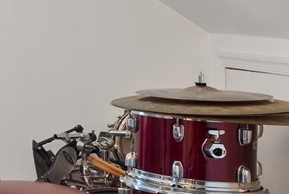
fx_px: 707
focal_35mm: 88
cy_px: 31
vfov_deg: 15.4
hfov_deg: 15.2
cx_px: -380
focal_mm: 16
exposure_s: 1/2
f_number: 7.1
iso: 250
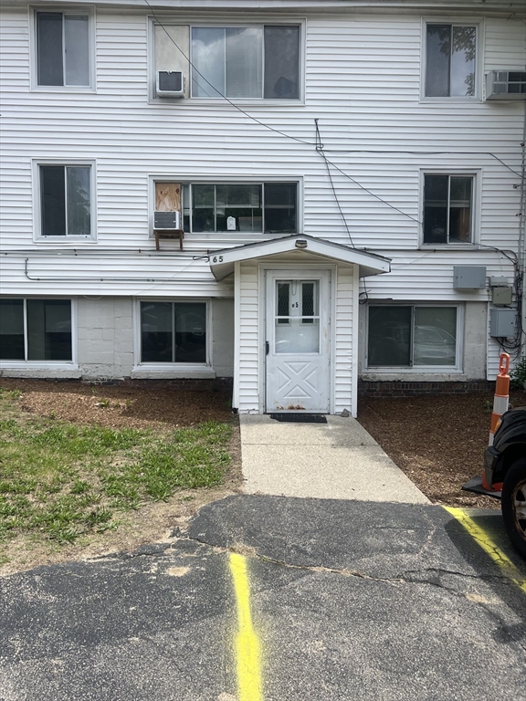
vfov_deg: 67.3
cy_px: 350
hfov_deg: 53.1
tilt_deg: -3.6
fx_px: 527
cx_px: 263
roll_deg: -0.4
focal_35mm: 26
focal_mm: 5.7
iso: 50
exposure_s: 1/2915
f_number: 1.5
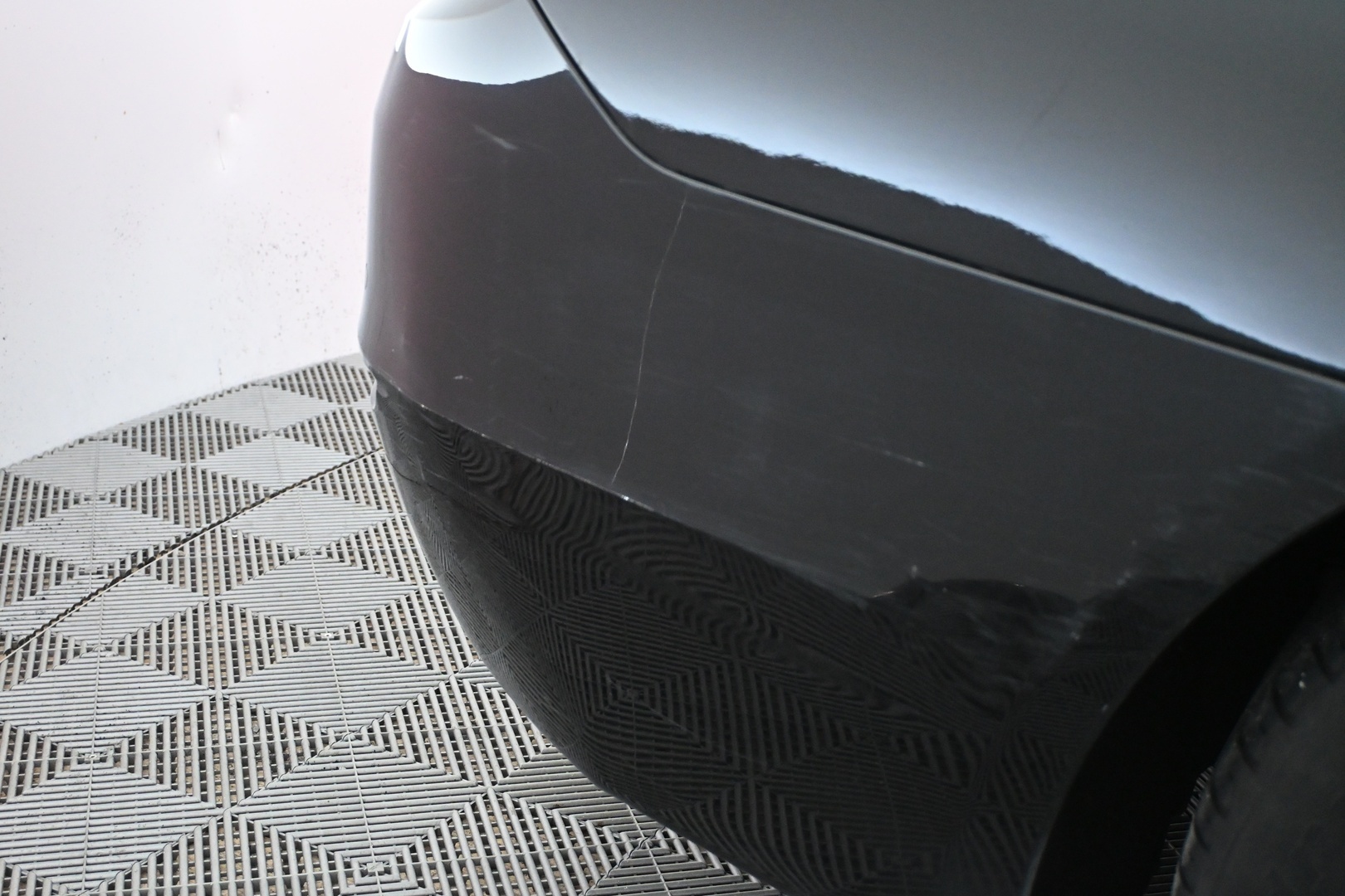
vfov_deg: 29.4
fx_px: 1709
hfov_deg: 43.0
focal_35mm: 46
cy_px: 448
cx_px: 672
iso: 4500
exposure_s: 1/60
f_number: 4.8
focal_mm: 30.5
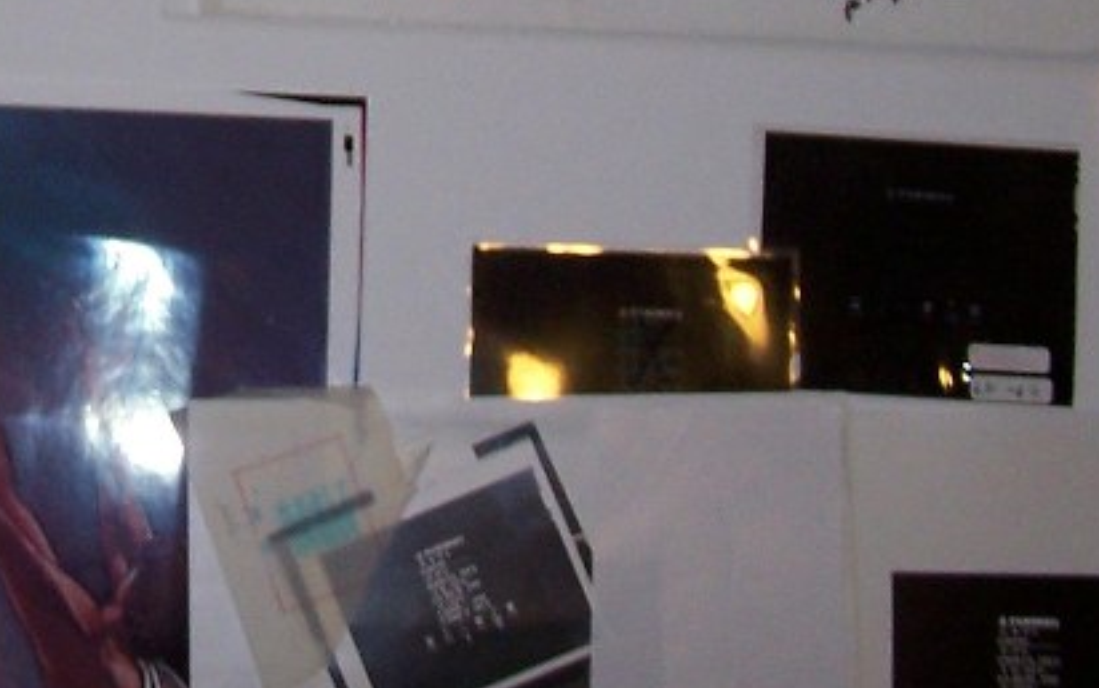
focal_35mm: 99
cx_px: 163
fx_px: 2967
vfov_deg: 13.1
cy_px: 3
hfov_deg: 20.7
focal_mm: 6.3
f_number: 2.8
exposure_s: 1/60
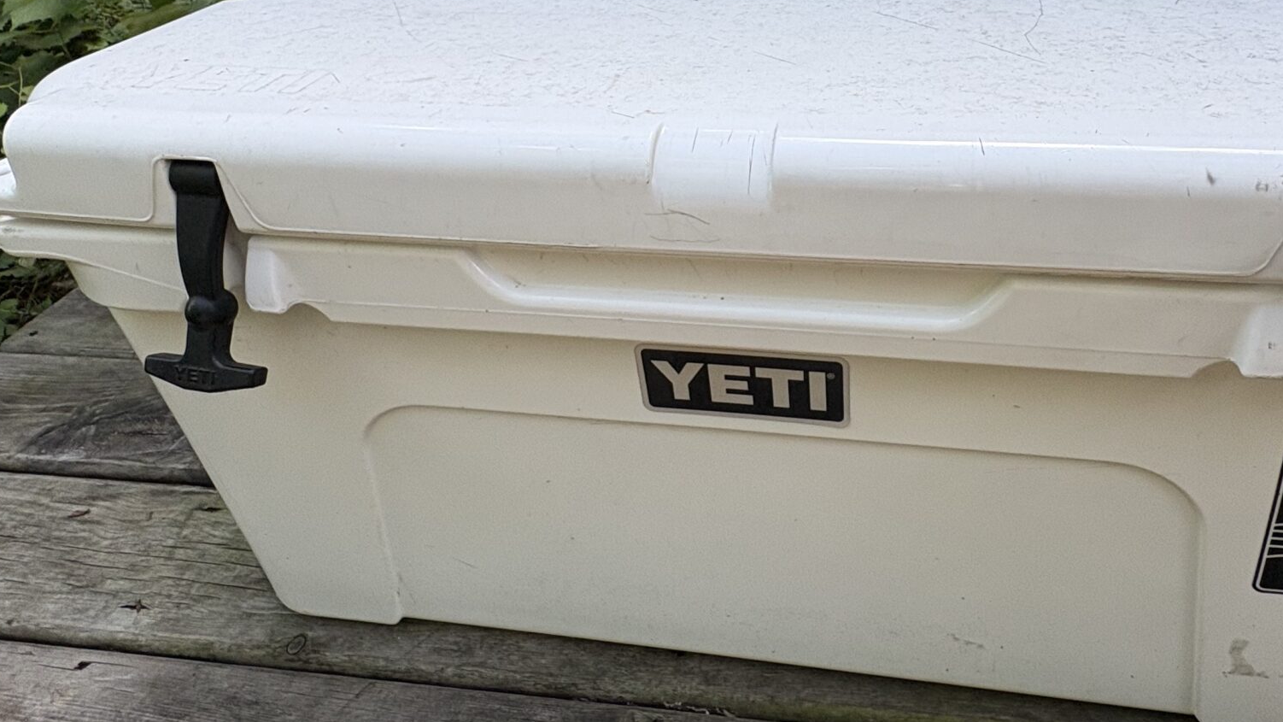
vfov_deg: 42.4
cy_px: 144
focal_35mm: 26
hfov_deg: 71.0
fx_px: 885
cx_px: 781
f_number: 2.2
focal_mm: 2.22
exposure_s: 1/337
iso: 40
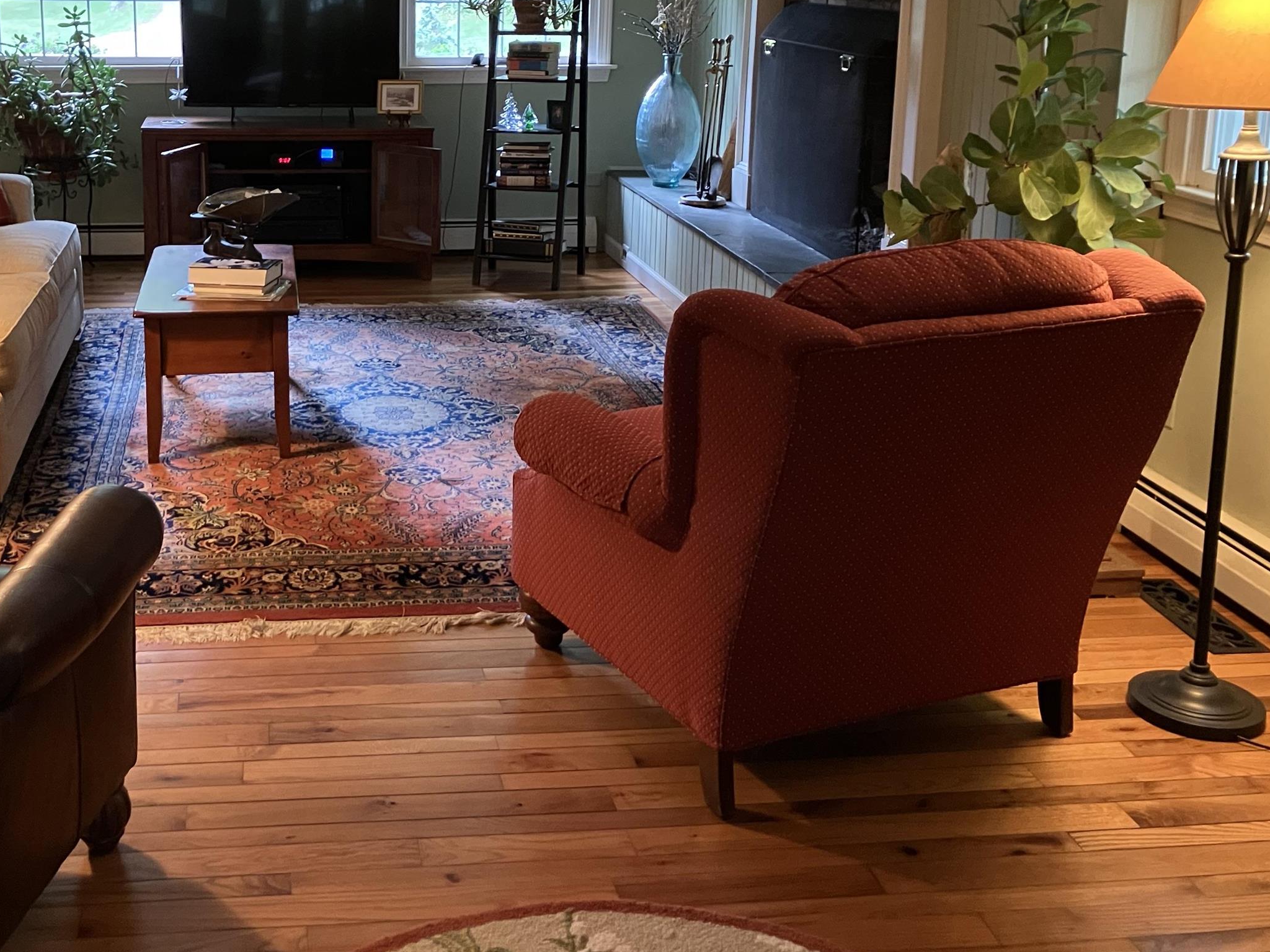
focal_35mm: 42
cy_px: 285
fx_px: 1541
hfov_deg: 44.1
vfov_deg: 33.9
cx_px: 421
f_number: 1.8
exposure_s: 1/30
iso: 500
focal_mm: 3.99
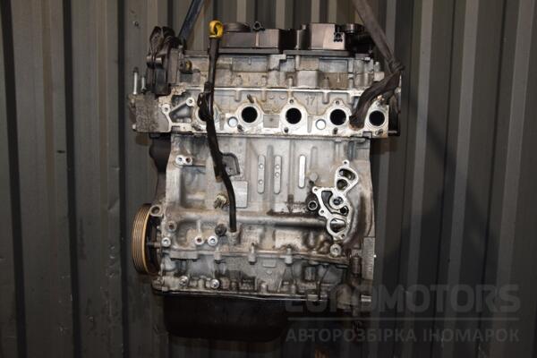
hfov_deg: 57.2
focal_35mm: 33
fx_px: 492
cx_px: 268
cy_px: 179
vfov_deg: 40.0
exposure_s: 1/60
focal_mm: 22
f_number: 5
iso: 800
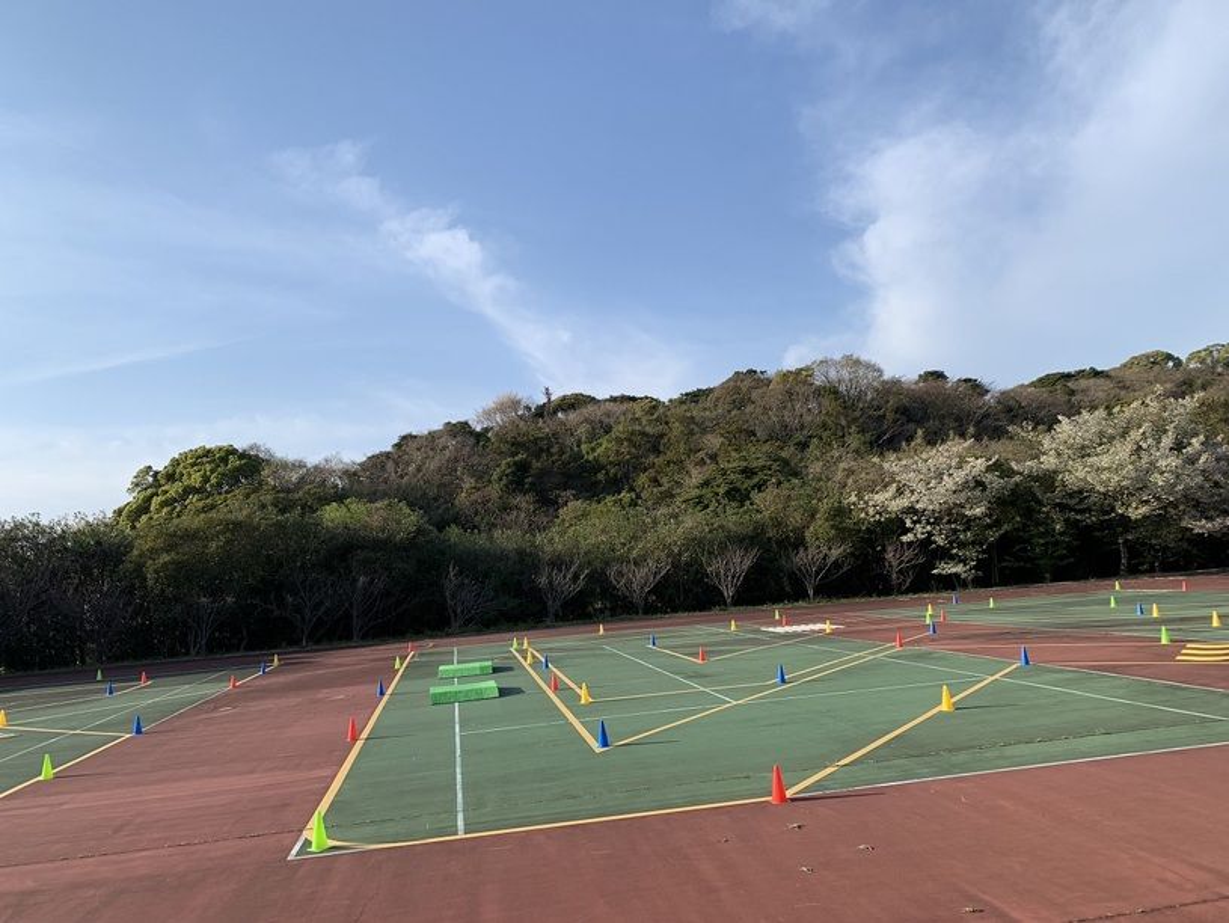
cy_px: 462
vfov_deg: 53.1
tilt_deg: +6.7
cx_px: 614
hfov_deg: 67.3
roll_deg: +4.9
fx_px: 924
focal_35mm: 26
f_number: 1.8
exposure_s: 1/1880
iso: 25
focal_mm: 4.25
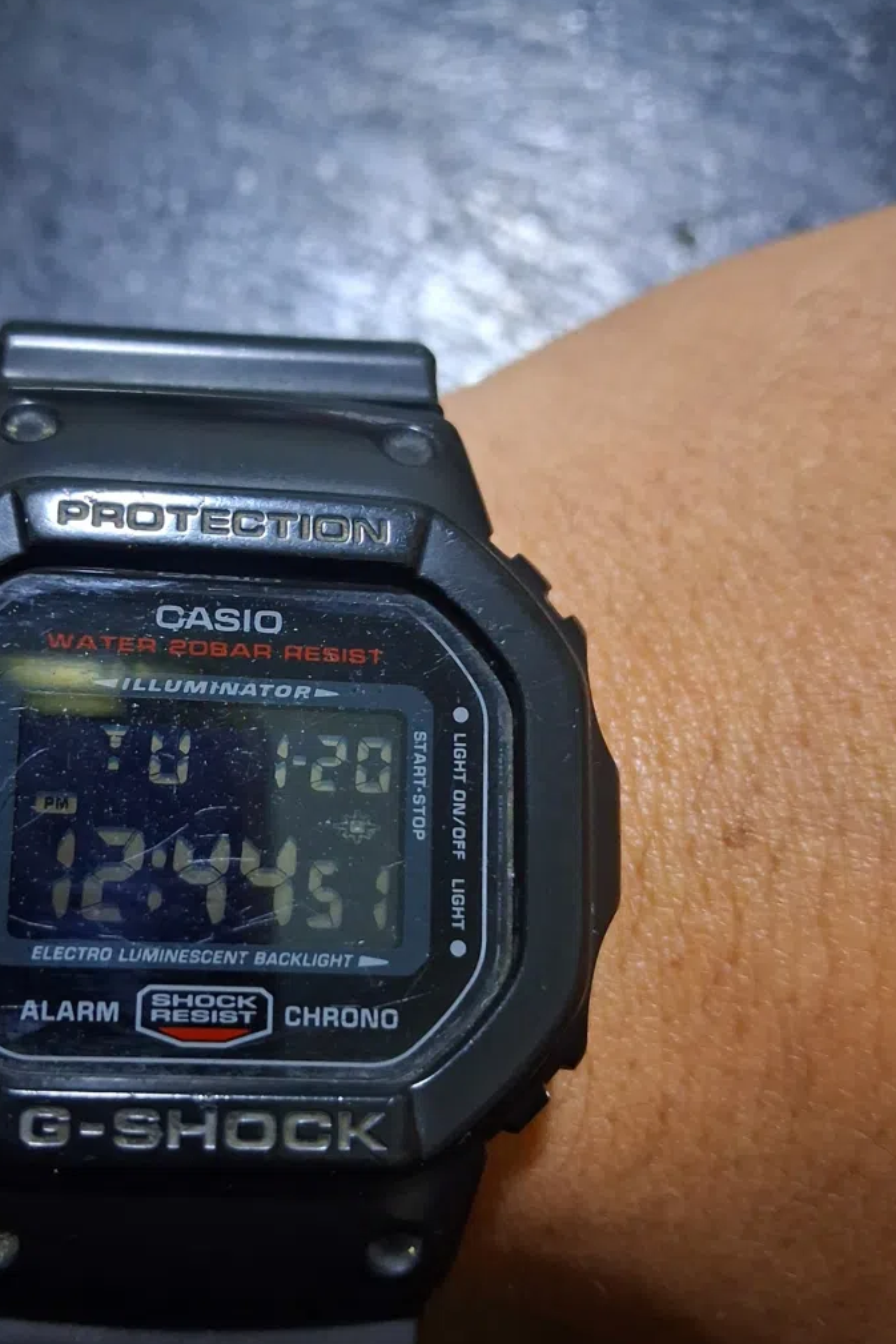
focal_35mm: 38
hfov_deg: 34.8
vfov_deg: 50.6
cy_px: 748
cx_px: 317
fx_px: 1418
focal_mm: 4
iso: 640
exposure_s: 1/25
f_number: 1.8
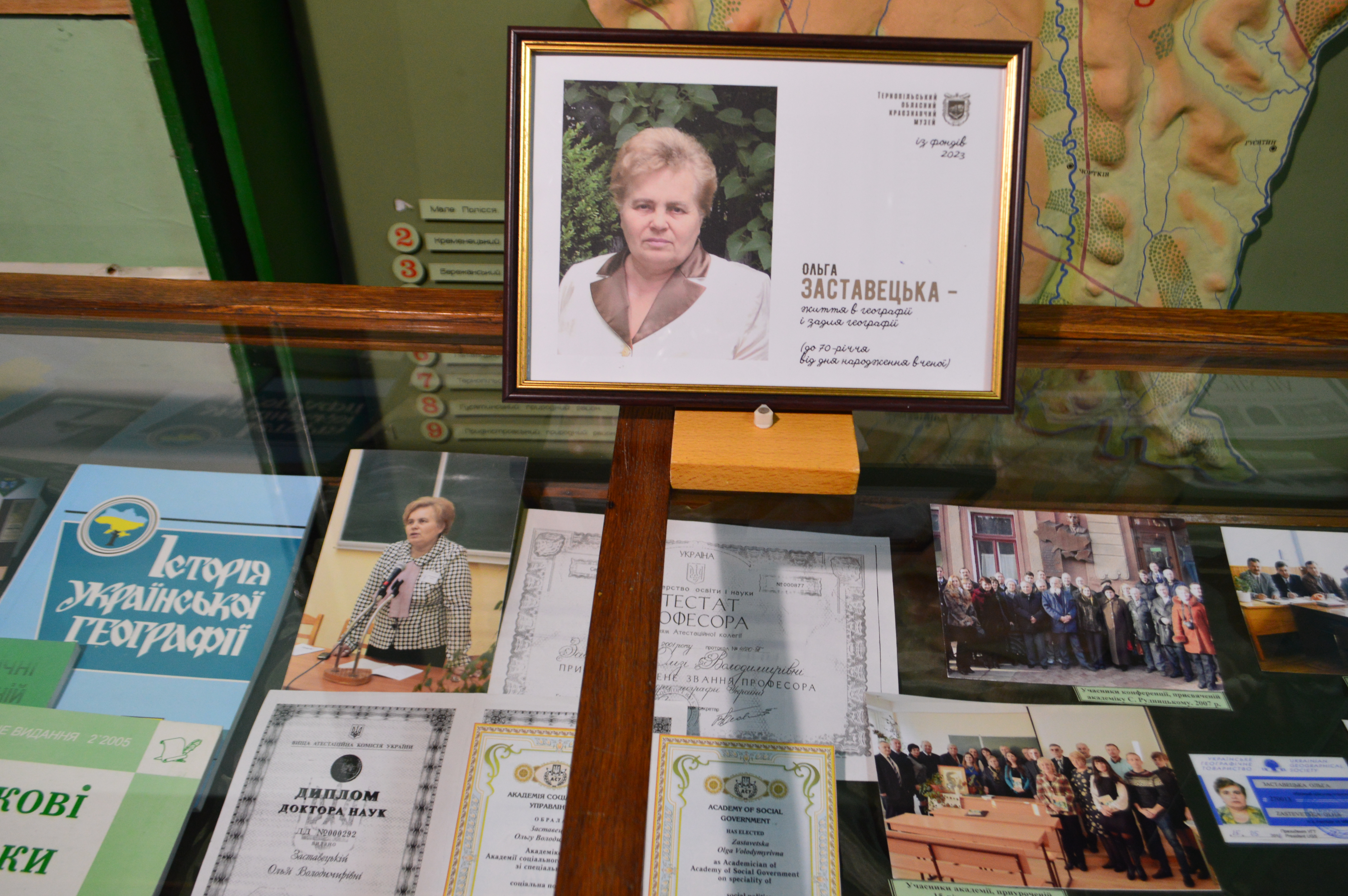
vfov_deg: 46.3
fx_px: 1048
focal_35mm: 28
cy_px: 447
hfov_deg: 65.5
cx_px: 669
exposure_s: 1/15
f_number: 4
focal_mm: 18
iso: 800
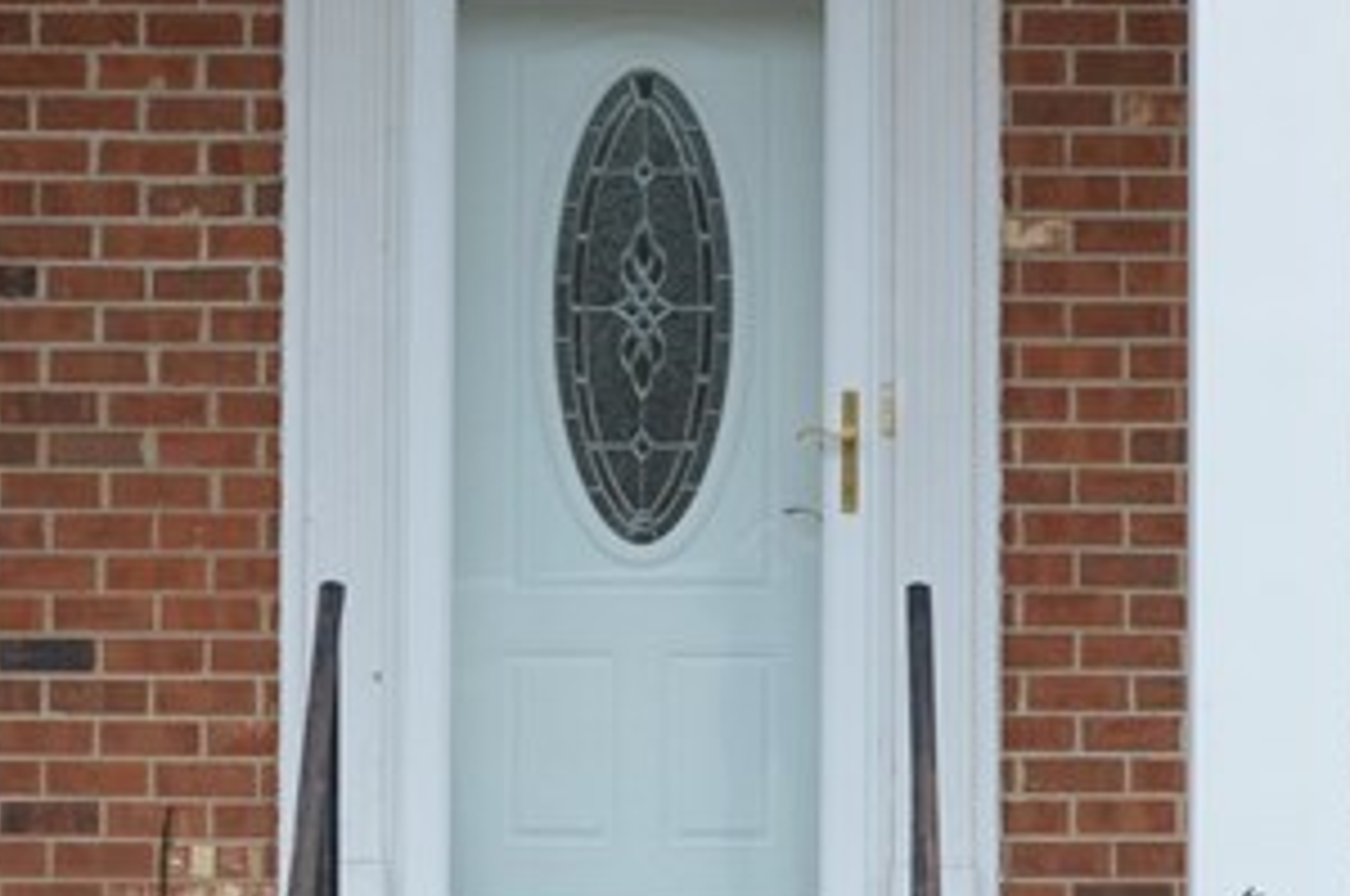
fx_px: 5908
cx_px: 646
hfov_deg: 13.0
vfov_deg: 8.7
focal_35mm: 158
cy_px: 311
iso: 400
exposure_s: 1/125
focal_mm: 29
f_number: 5.6
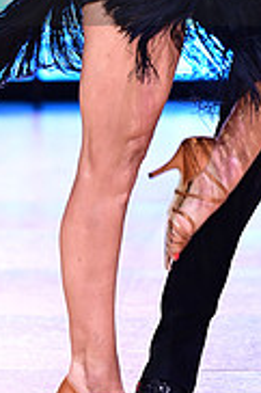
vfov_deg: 5.4
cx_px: 250
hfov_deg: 3.6
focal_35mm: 383
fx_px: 4173
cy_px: -45
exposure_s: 1/500
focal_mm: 120
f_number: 2.8
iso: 2000
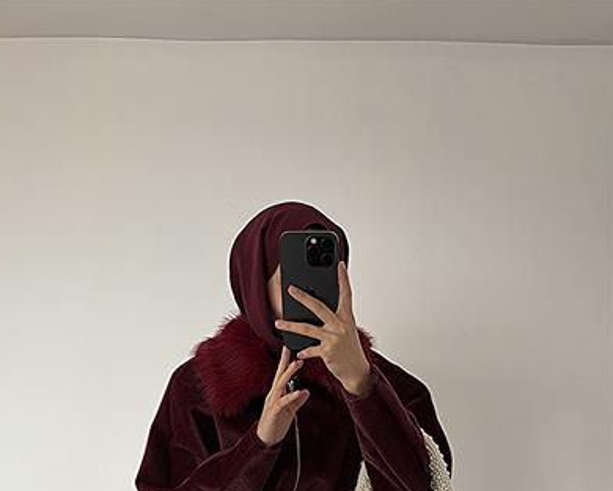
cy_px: 416
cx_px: 300
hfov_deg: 55.7
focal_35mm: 32
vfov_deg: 42.9
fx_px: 581
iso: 200
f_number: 1.78
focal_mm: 6.76
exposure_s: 1/67
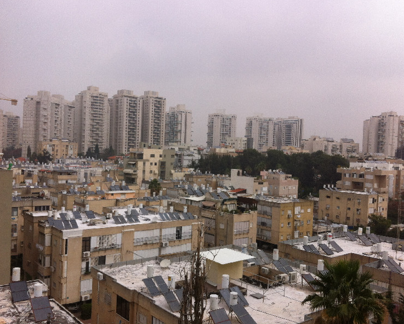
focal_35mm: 37
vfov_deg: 40.1
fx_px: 443
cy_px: 161
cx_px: 201
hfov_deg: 49.1
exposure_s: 1/1588
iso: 80
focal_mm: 3.85
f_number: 2.8
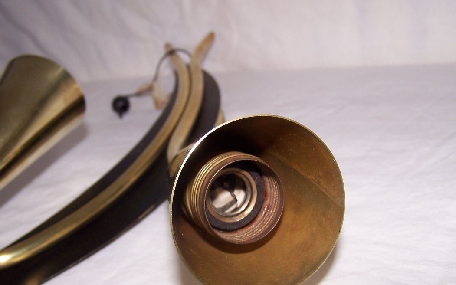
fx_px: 572
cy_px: 193
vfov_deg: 27.8
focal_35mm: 46
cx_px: 232
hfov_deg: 43.5
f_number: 2.8
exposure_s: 1/60
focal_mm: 6.3
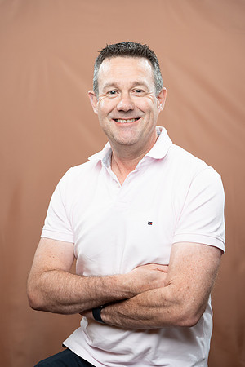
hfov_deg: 17.9
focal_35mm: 76
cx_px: 122
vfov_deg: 26.7
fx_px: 776
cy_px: 184
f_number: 4
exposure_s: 1/160
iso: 320
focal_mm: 76
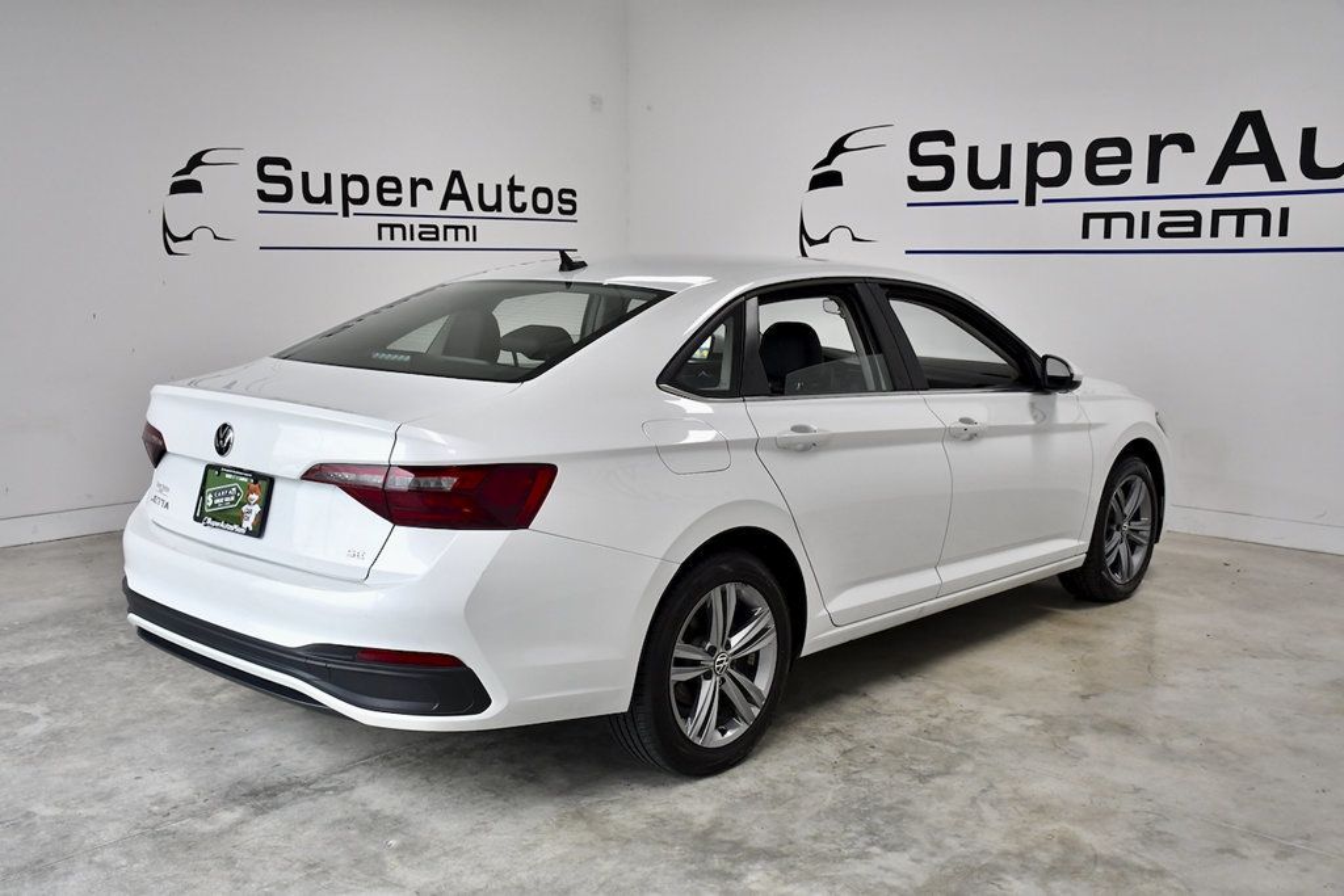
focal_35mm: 36
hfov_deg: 53.1
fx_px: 1344
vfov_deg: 36.9
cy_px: 448
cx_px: 672
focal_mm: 24
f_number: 5.6
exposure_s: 1/640
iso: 1250
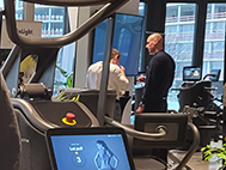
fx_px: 719
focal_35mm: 110
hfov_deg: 16.3
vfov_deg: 13.0
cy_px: 218
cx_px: -112
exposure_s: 1/100
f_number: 1.8
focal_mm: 5.4
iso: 320
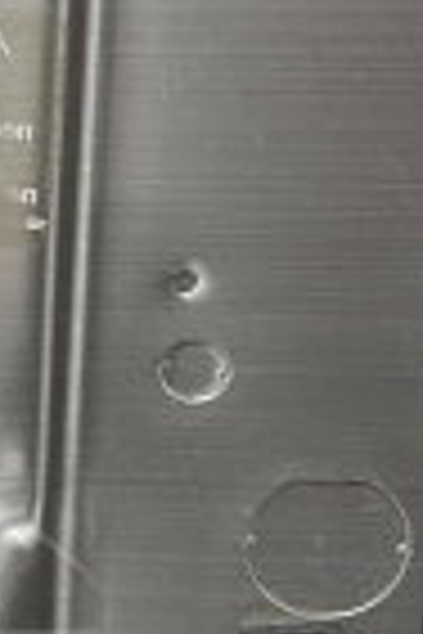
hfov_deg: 9.0
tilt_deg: -19.7
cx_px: -410
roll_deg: -1.5
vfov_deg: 14.2
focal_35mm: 144
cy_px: 488
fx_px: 2538
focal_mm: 6.86
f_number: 1.78
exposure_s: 1/60
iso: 320
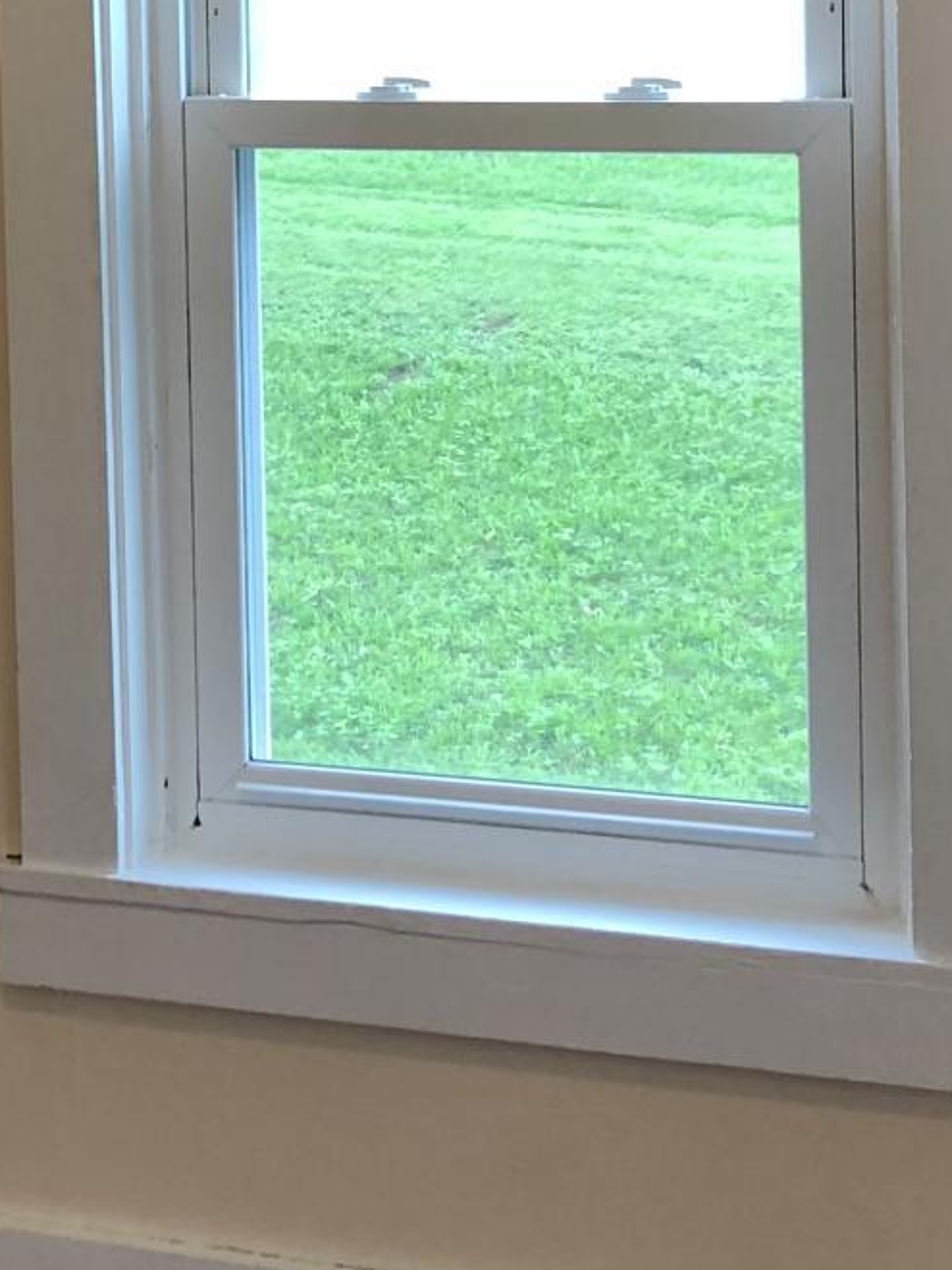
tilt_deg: -2.4
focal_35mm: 88
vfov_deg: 21.7
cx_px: 108
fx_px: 3228
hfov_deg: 16.6
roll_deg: +0.9
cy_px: 96
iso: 32
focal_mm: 3.99
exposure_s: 1/30
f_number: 1.8
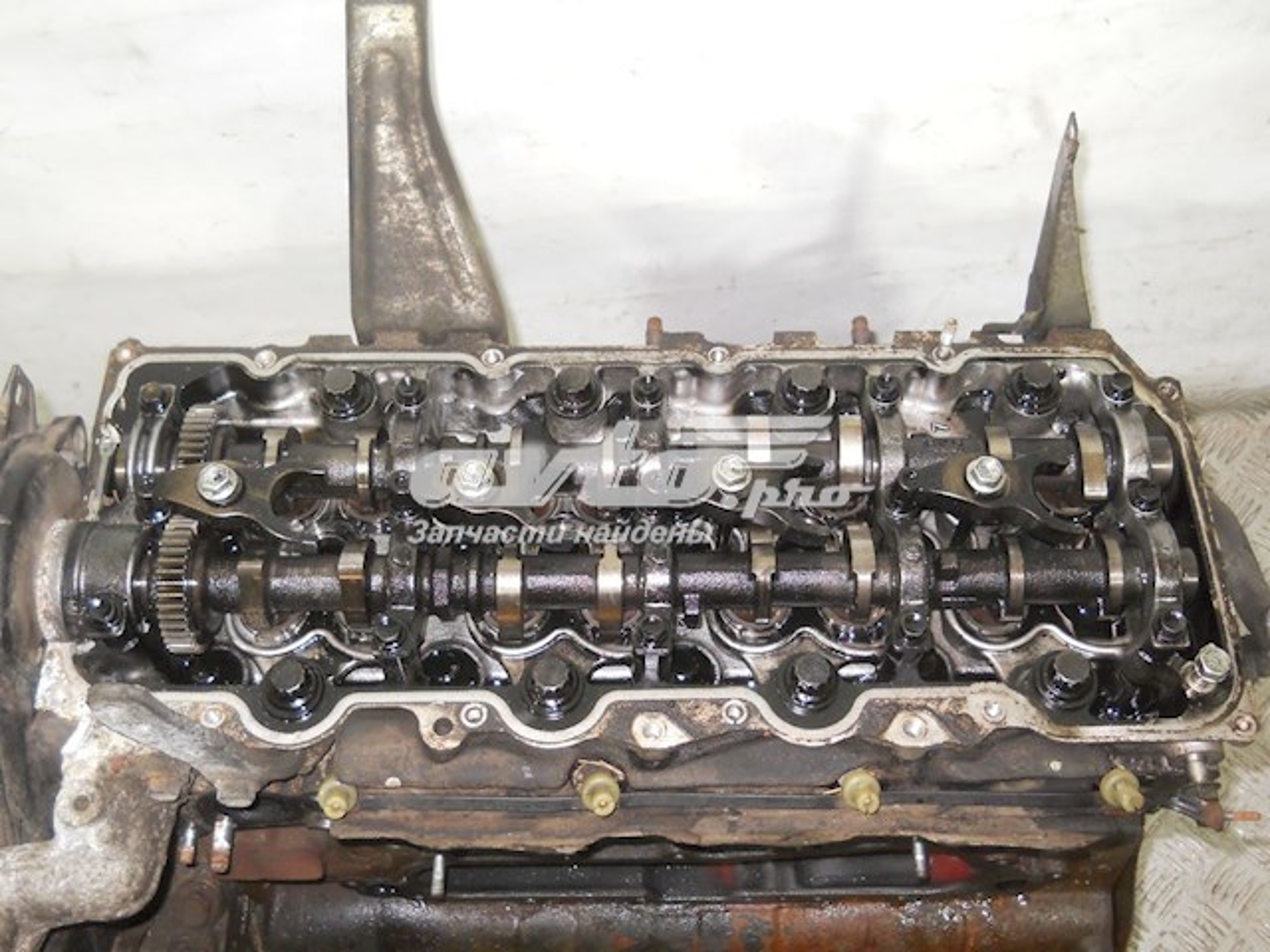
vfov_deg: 35.1
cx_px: 635
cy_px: 476
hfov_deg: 45.8
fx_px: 1504
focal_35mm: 41
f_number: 3.1
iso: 200
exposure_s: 1/30
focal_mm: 6.72
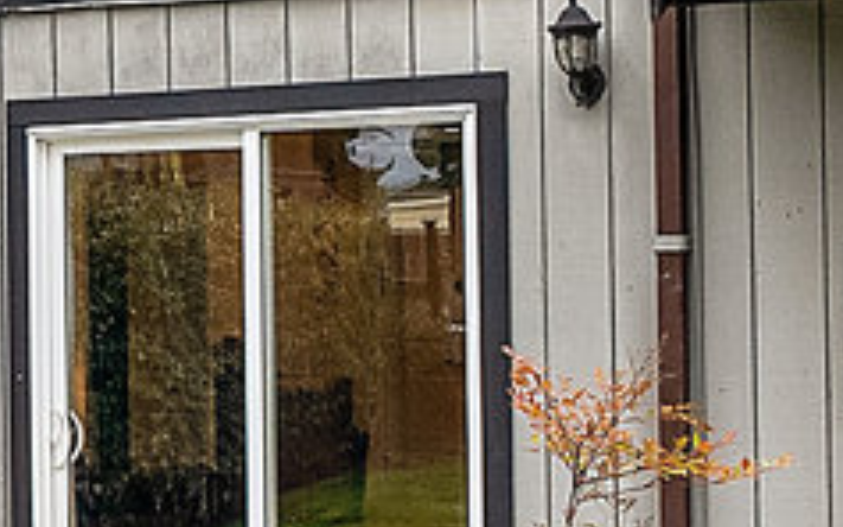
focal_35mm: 110
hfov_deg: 18.3
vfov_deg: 11.9
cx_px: -78
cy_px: 191
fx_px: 2527
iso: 400
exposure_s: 1/125
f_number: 7.1
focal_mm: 16
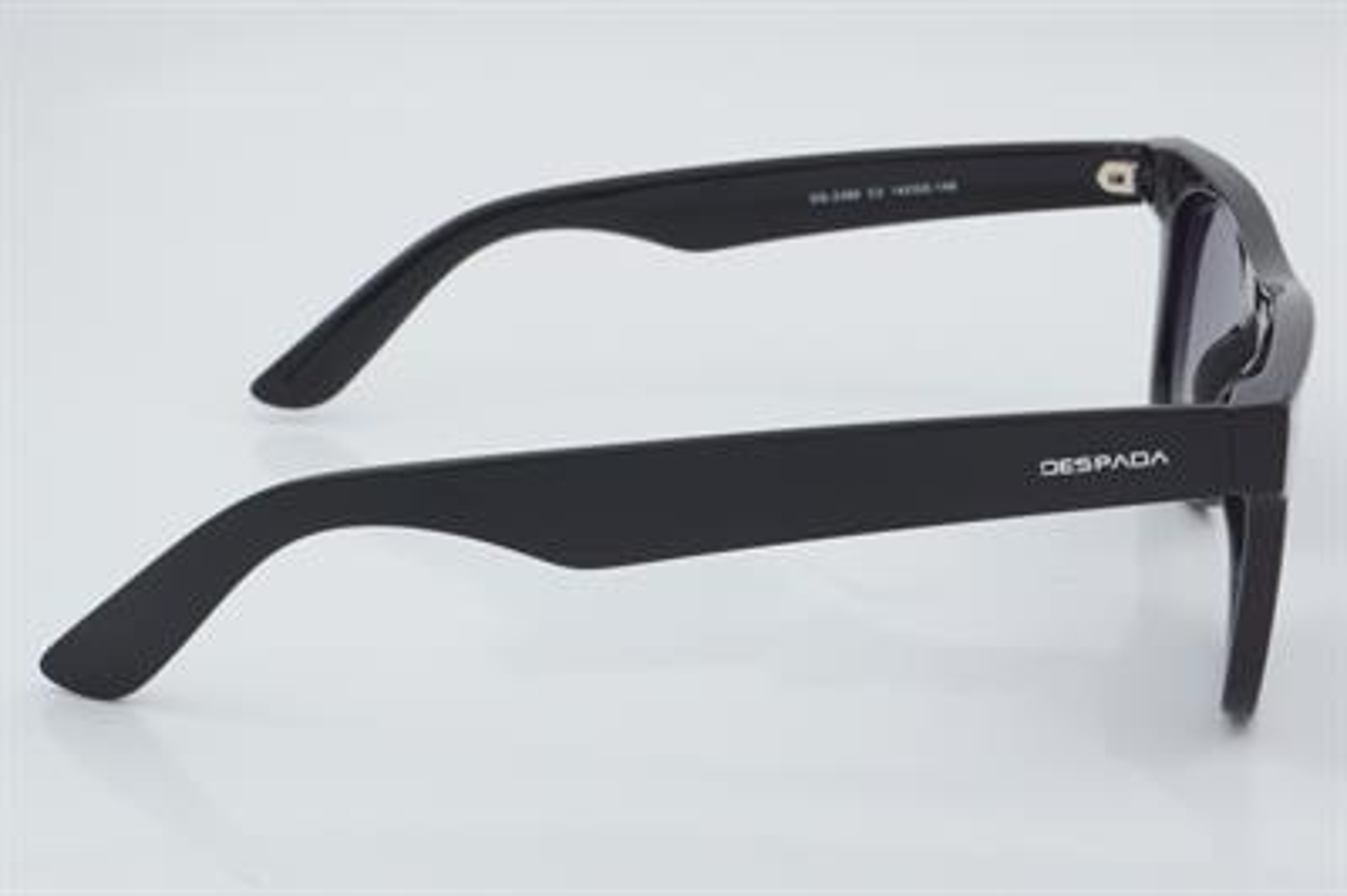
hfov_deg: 27.0
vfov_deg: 18.2
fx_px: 2804
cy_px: 448
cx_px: 674
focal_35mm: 75
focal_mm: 50
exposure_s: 1/4
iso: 100
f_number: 32
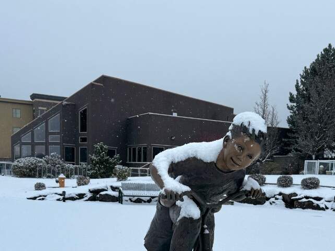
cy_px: 223
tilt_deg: -7.7
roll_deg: -1.9
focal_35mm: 45
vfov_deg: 30.8
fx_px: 435
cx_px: 205
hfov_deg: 41.8
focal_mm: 6.86
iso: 80
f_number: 1.78
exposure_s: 1/1193
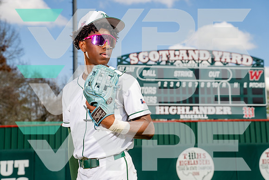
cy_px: 90
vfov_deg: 18.7
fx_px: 545
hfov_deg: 27.7
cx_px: 134
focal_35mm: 73
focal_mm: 70
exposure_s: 1/1250
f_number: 5.6
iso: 250
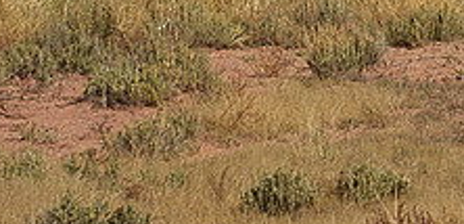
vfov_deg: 3.3
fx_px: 3893
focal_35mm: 327
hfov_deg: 6.8
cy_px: -263
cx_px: 470
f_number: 13
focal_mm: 83
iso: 400
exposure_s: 1/500
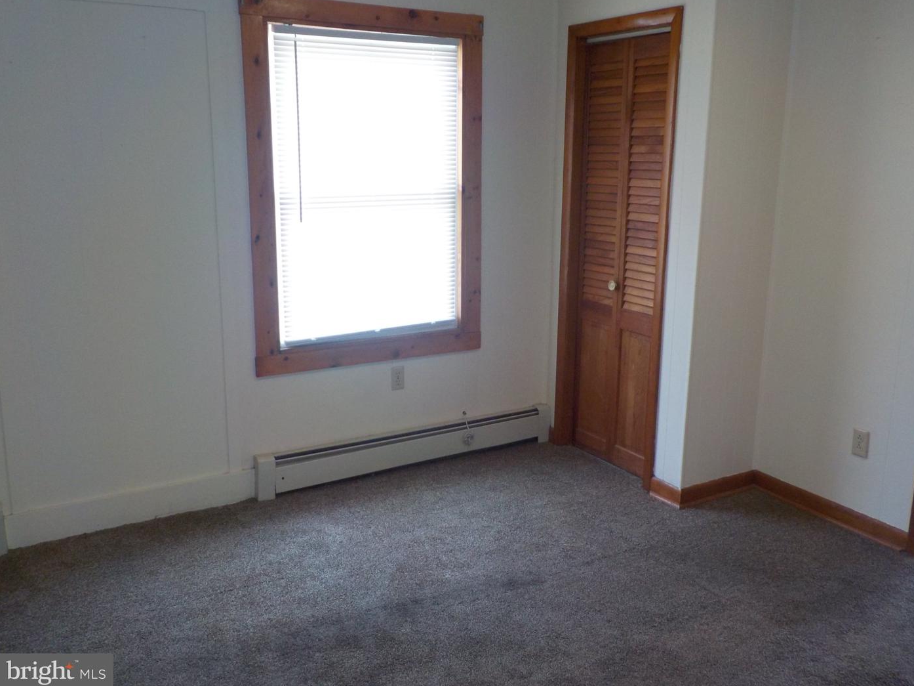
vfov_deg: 45.4
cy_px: 337
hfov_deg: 58.4
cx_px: 470
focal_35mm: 31
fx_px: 818
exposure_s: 1/30
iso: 200
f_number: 3.3
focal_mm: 4.1
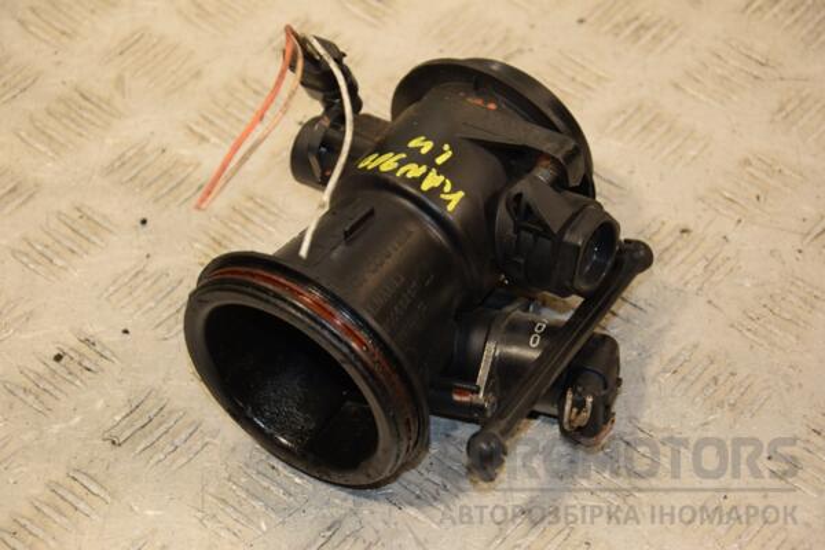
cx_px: 412
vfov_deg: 13.8
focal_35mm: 99
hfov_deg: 20.6
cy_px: 275
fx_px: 2269
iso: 800
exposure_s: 1/160
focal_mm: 66
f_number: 5.3
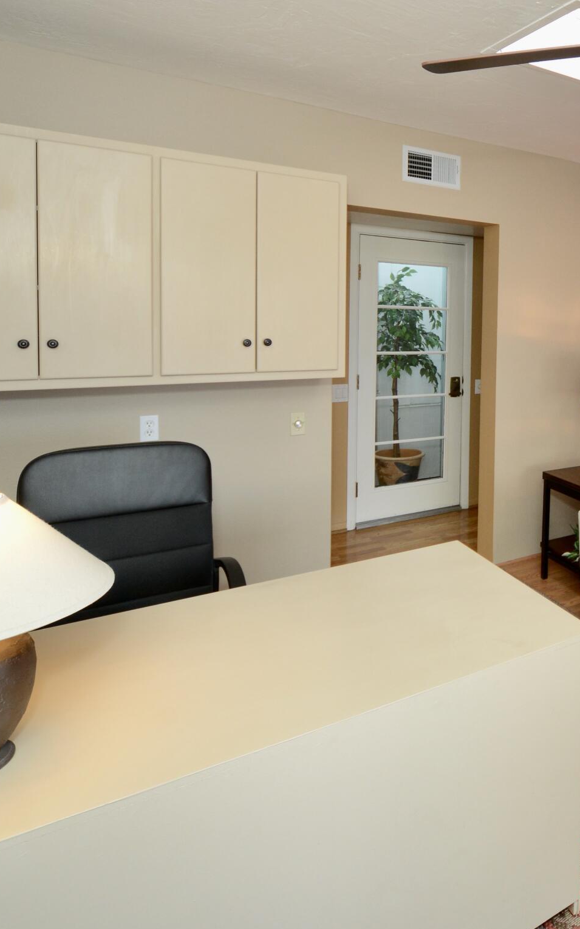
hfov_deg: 43.2
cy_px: 345
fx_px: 607
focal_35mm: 24
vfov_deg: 73.4
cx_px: 592
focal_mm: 12
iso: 800
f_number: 7.1
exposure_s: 1/60
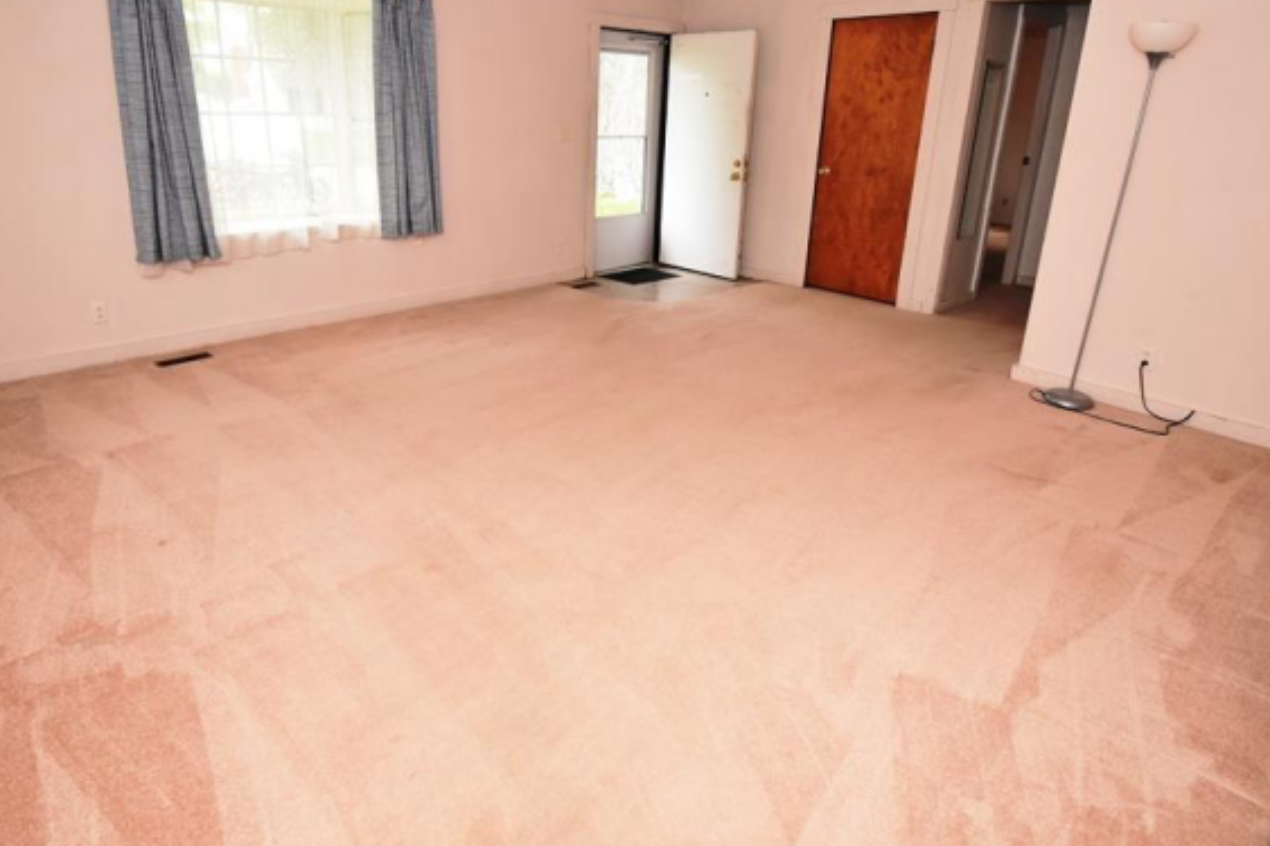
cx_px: 573
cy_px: 334
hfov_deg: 83.8
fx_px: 705
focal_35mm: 20
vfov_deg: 61.3
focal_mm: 10
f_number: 5.6
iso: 800
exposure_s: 1/125
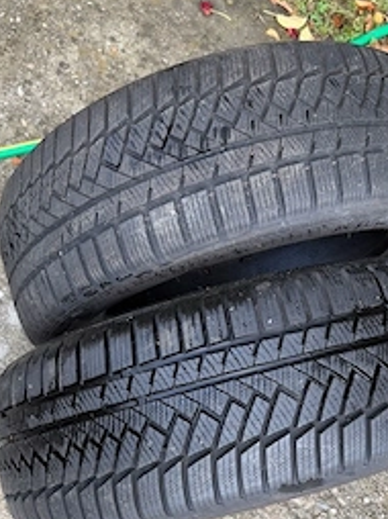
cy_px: 337
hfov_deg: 35.0
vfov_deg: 45.3
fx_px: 614
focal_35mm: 41
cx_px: 216
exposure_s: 1/211
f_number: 1.6
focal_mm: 5.96
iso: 40
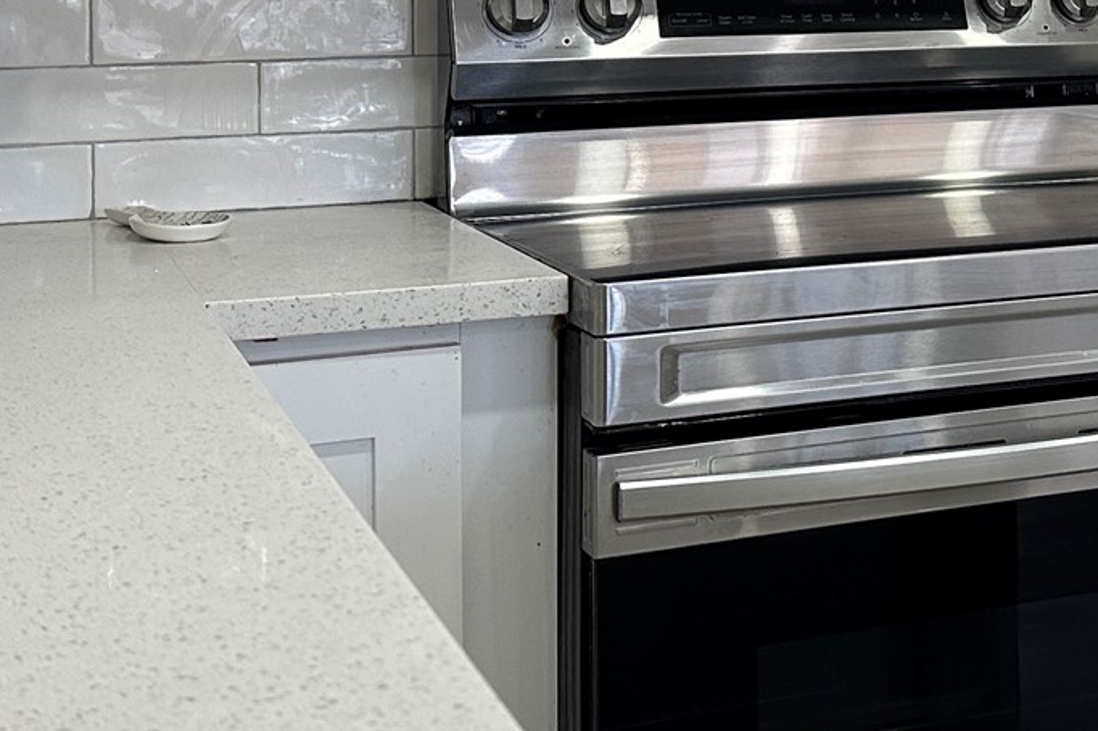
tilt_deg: -1.0
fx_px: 2286
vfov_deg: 17.6
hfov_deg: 25.6
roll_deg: +0.1
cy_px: -66
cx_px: 1116
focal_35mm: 75
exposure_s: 1/120
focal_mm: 6.86
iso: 160
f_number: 1.78
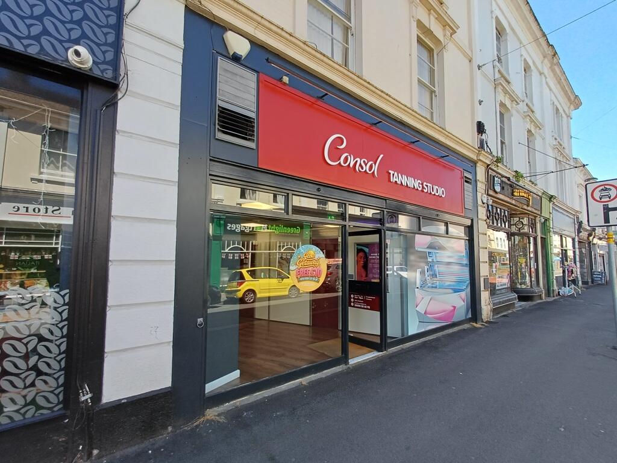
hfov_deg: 94.5
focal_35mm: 16
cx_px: 308
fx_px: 285
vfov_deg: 78.1
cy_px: 232
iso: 40
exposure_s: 1/330
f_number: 2.2
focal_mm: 1.64
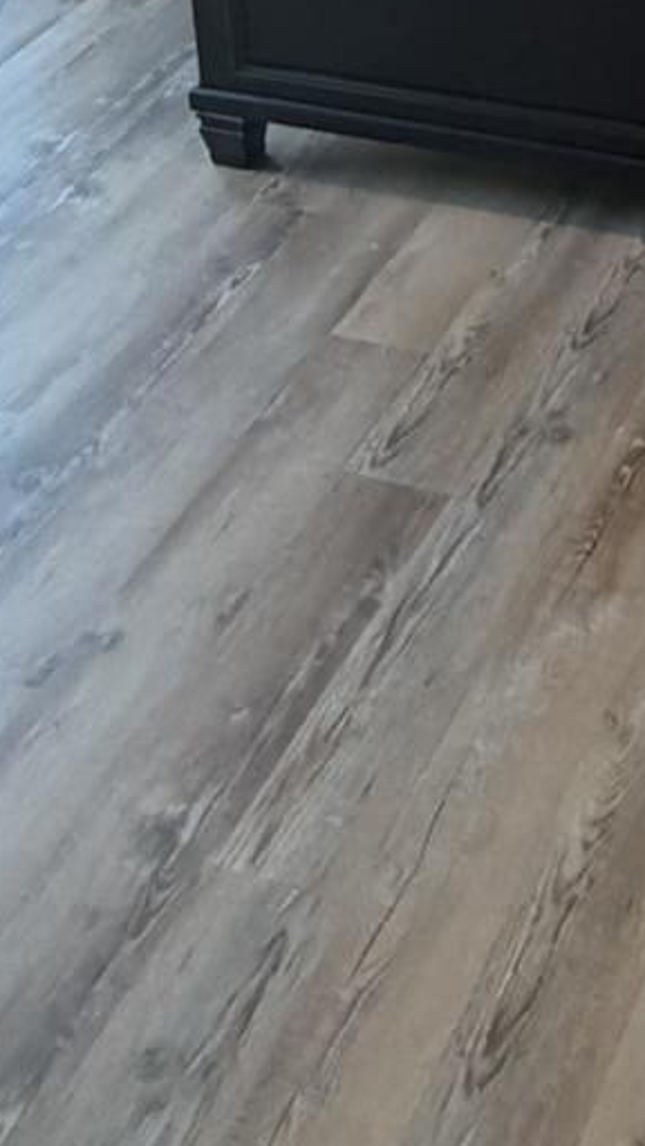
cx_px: 952
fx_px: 1855
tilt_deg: -11.9
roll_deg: +0.1
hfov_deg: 17.8
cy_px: -636
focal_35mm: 61
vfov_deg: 24.9
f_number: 2.2
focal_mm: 2.22
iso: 200
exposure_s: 1/60
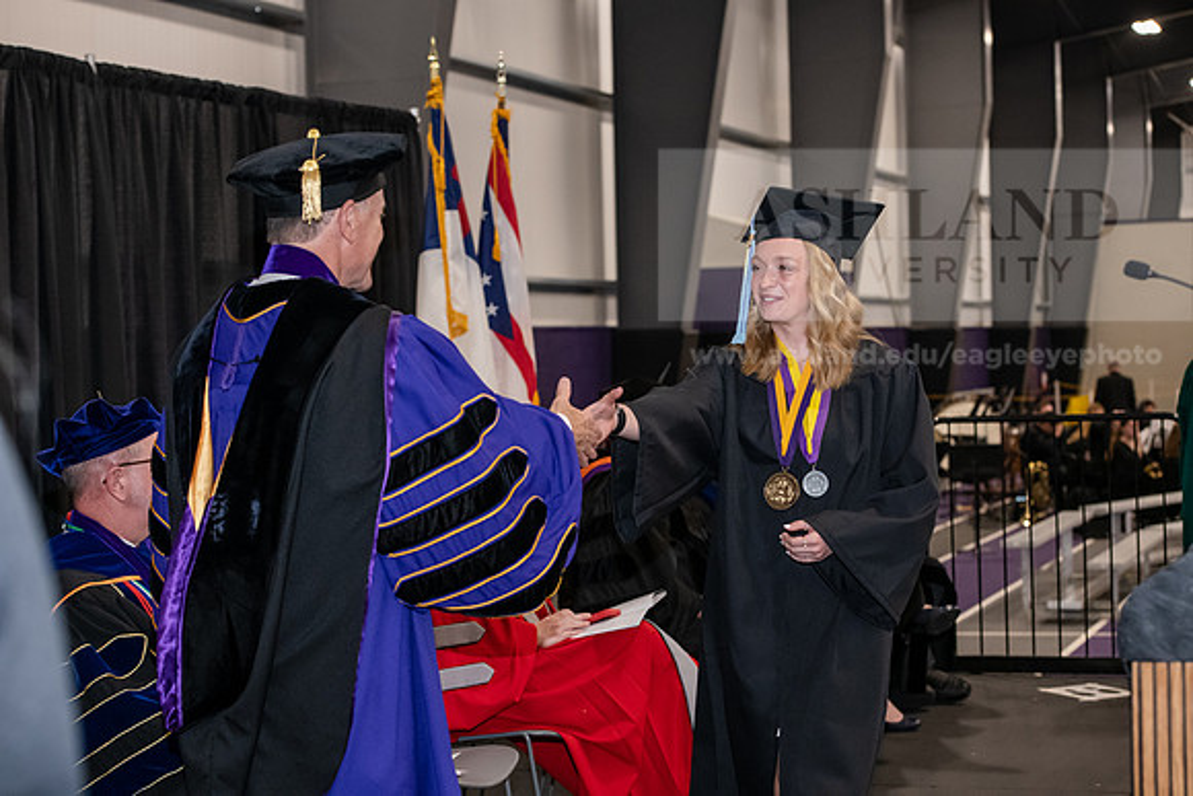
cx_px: 596
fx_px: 2320
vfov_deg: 19.5
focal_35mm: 70
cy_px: 398
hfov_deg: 28.8
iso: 2500
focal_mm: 70
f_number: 5
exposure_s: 1/200
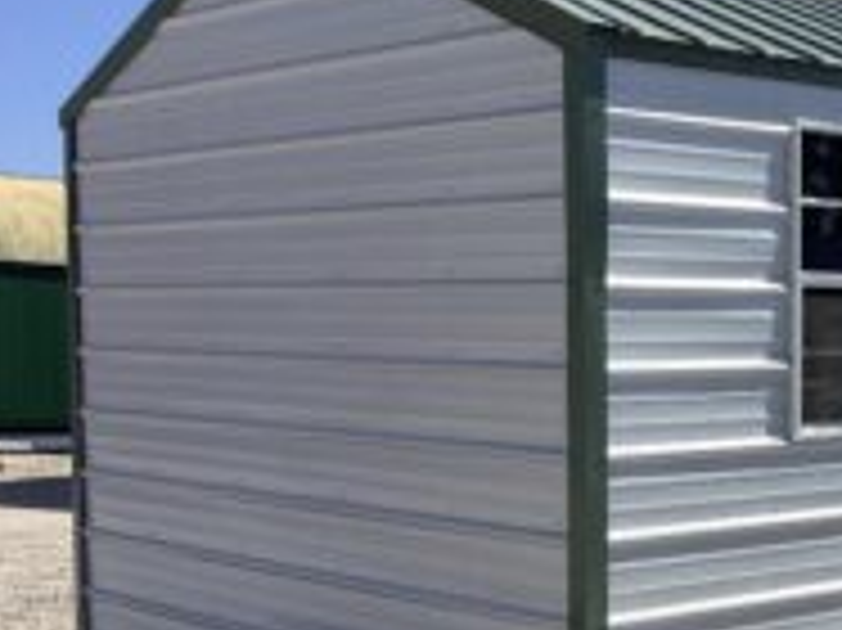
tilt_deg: -3.7
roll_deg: +0.0
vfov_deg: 20.3
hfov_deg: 25.8
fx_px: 1750
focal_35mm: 72
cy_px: 454
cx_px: 822
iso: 25
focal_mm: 3.3
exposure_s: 1/1942
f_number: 2.4
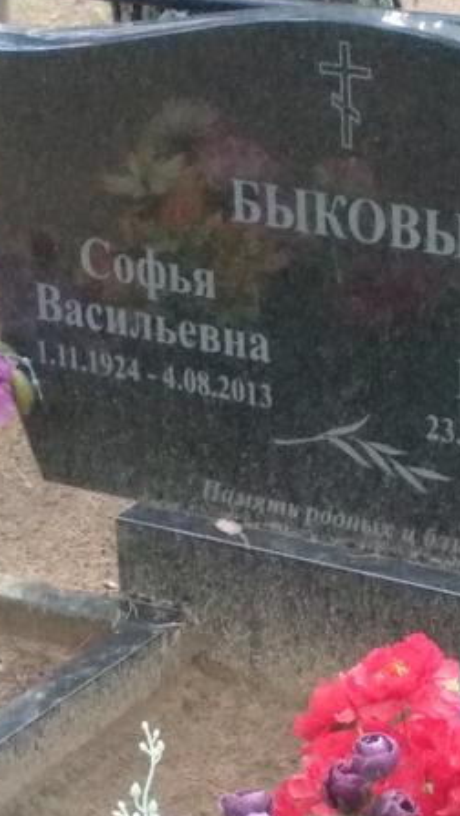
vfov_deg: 52.4
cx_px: 383
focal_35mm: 38
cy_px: 495
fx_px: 823
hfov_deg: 30.3
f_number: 2.2
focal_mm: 3.81
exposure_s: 1/17
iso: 1250
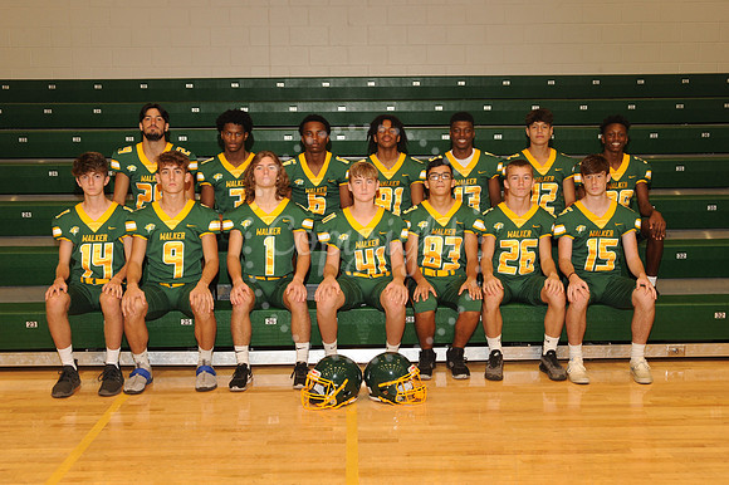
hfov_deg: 42.8
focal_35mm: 46
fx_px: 931
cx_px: 364
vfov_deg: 29.2
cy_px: 242
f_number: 7.1
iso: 1250
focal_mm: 46
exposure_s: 1/60
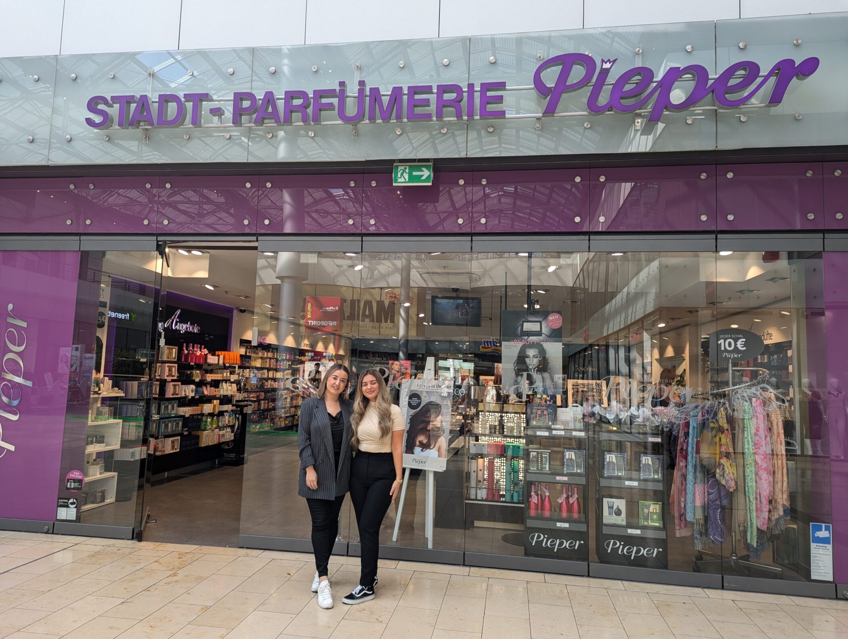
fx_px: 589
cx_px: 424
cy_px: 320
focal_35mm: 24
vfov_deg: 57.0
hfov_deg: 71.5
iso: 41
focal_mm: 6.81
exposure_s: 1/157
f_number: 1.85
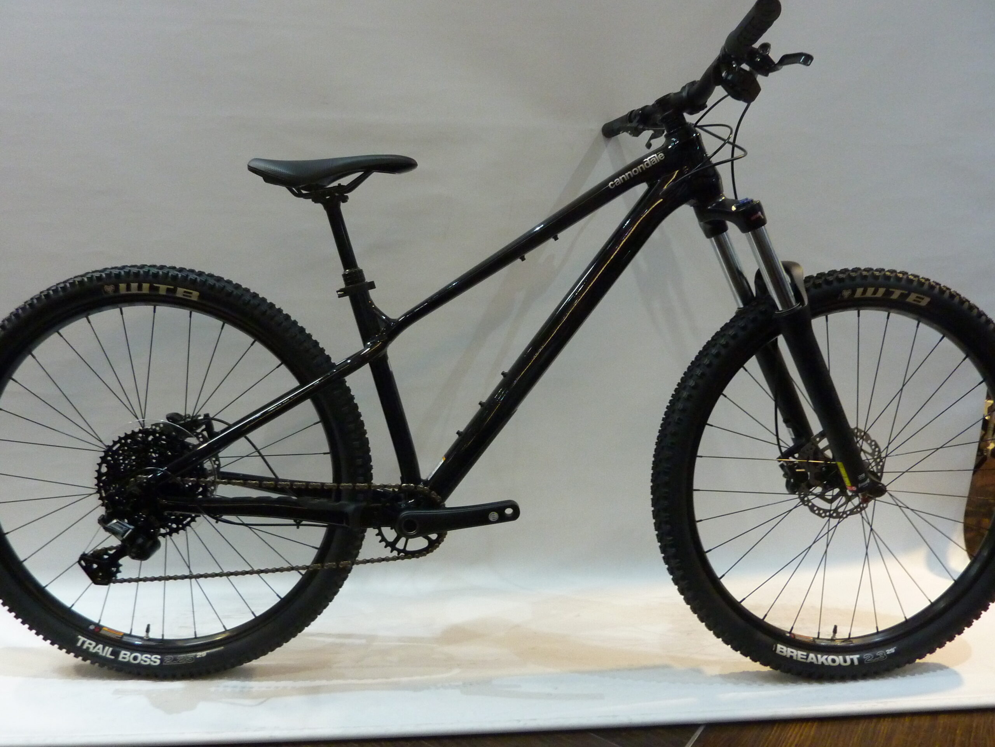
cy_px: 374
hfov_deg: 69.4
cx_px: 498
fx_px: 719
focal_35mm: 25
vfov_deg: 54.9
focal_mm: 4.1
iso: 400
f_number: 3.3
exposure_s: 1/25
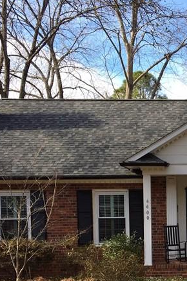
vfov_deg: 27.9
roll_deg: -1.2
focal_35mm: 71
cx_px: 239
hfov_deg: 18.0
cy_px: 219
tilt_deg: -0.1
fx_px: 553
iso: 25
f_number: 2.2
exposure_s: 1/481
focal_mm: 4.15
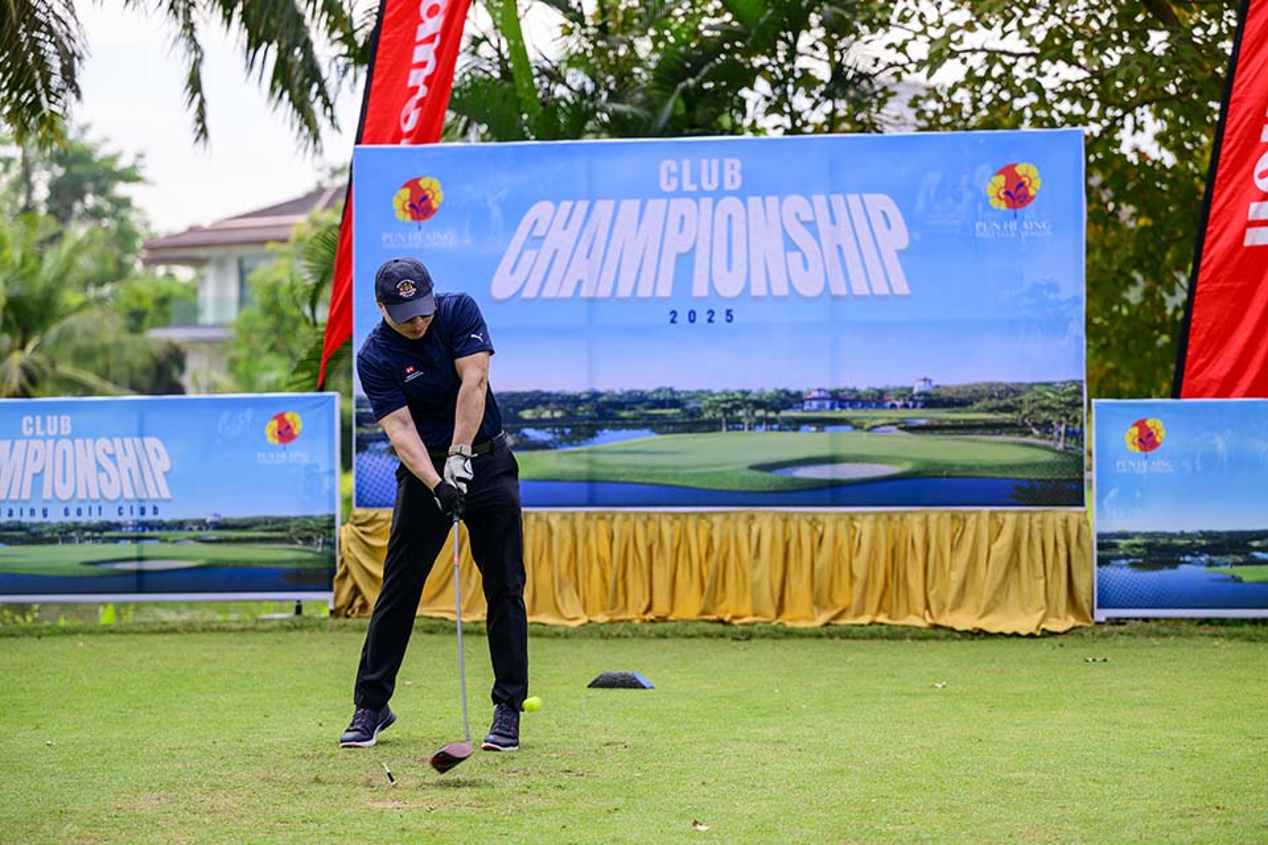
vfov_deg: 15.2
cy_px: 422
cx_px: 634
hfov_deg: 22.6
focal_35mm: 90
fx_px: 3170
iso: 280
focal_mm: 90
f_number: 2.8
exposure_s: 1/1600
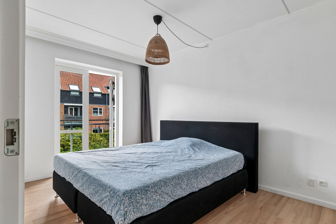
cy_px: 112
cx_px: 168
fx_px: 168
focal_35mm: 18
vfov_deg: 67.4
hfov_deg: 90.0
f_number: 10
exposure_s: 1/15
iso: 200
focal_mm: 12
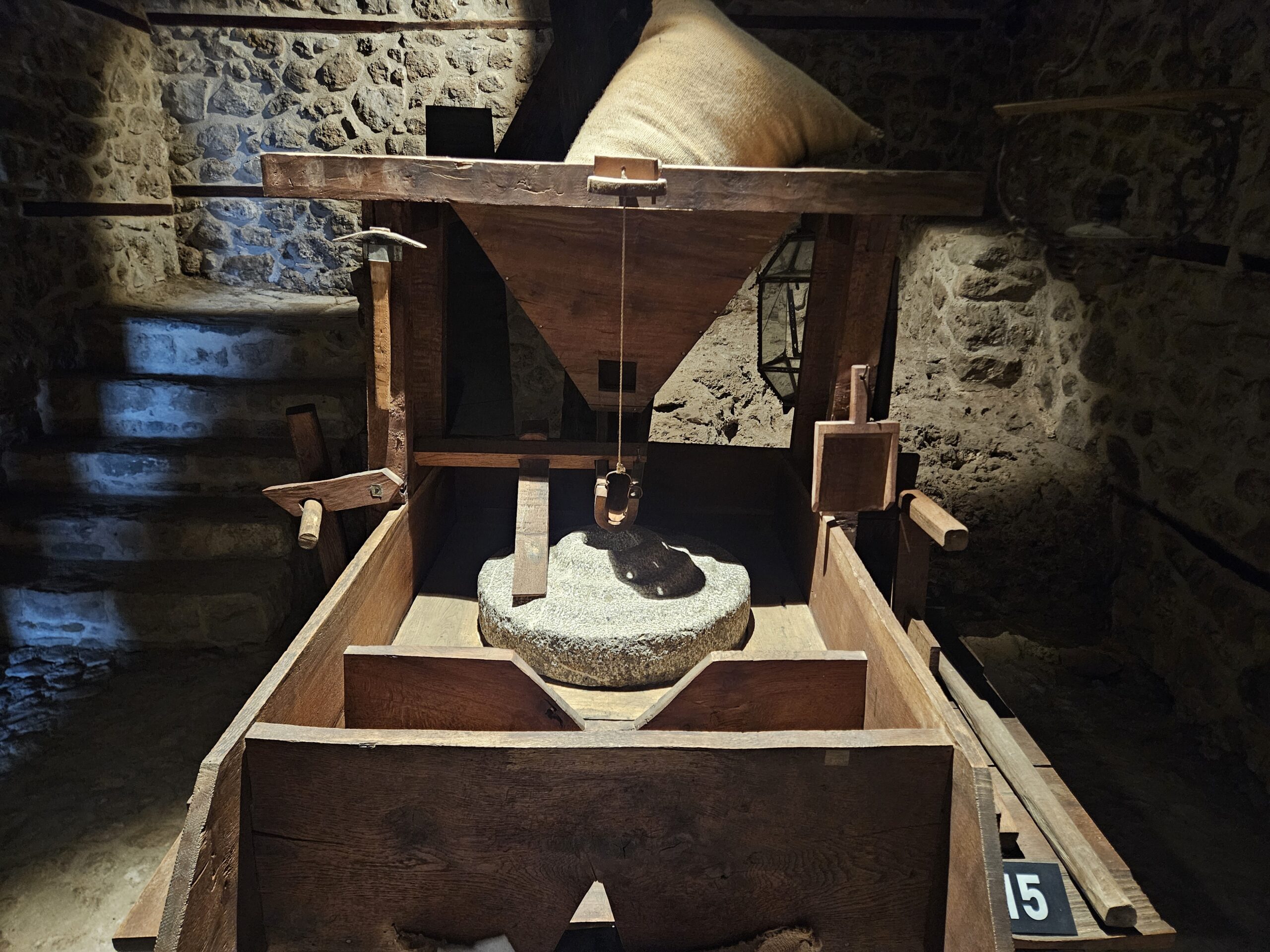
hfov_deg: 73.9
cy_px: 476
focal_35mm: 23
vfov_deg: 58.9
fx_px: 844
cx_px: 635
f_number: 1.8
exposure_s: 1/25
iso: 640
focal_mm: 5.4
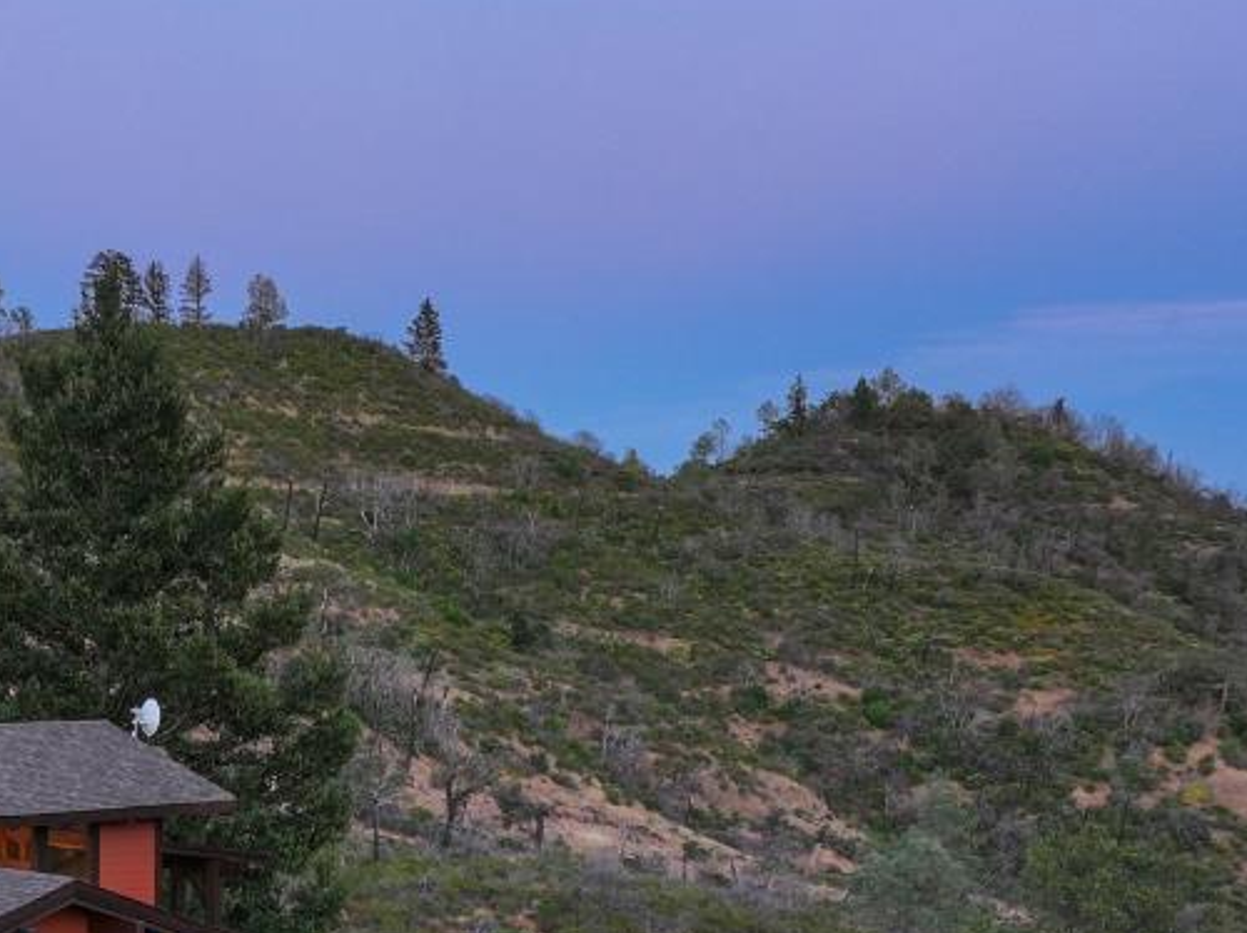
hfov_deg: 25.6
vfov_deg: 19.5
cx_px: -25
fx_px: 2591
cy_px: 1051
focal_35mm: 72
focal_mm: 12.29
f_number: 8
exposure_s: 1/1.25
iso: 100
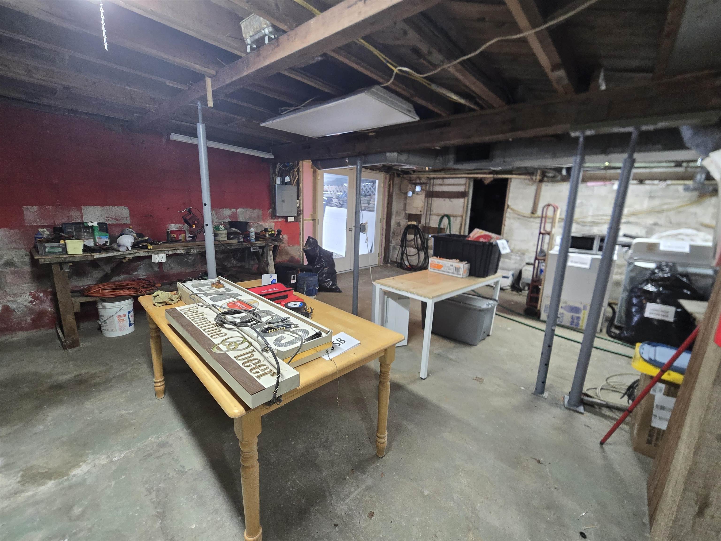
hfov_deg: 106.2
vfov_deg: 89.9
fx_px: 271
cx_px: 360
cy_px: 270
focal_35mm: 13
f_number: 2.2
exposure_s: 1/60
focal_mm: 2.2
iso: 500
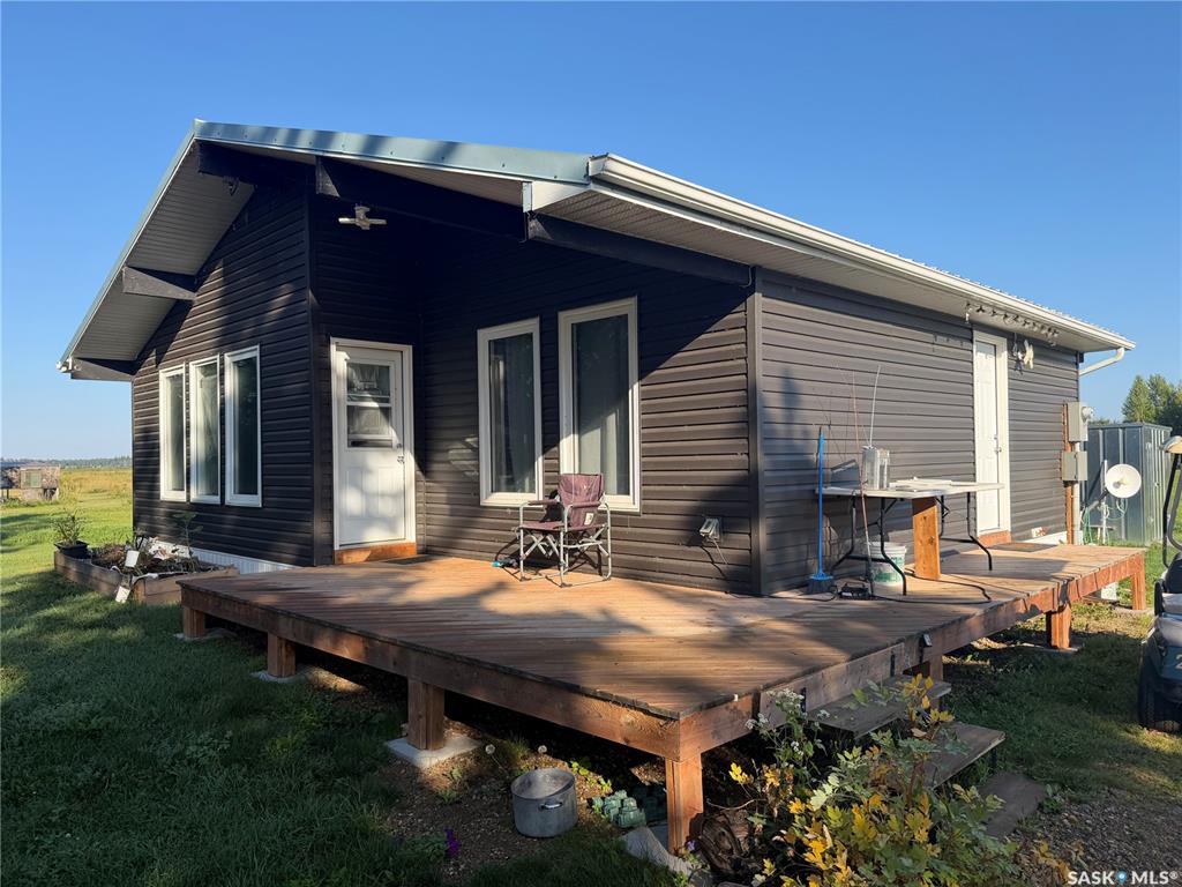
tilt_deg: +2.6
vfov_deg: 56.8
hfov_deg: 71.6
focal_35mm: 24
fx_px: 820
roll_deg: +1.4
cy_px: 444
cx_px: 591
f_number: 1.78
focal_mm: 6.76
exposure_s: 1/2053
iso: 80
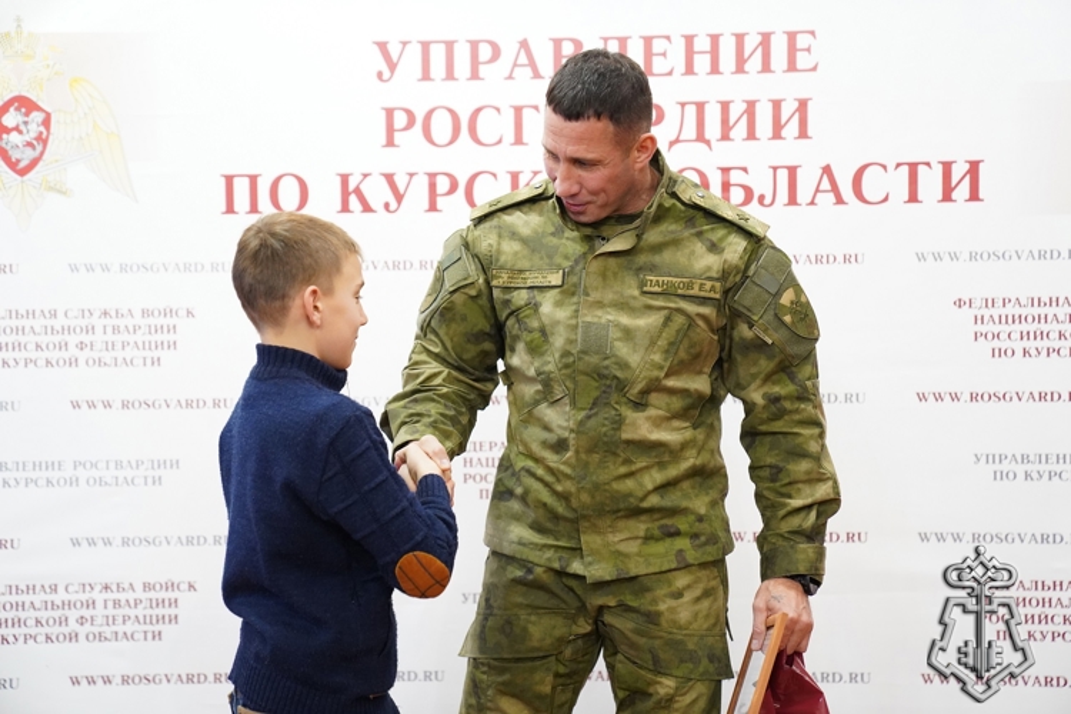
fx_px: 2082
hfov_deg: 28.8
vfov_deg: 19.5
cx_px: 536
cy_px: 357
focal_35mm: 70
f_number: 2.8
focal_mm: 70
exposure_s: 1/80
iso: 5000
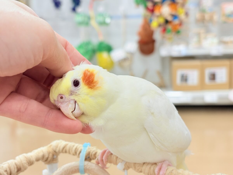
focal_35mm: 52
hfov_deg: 36.8
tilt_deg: -11.7
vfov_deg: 28.0
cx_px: 116
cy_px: 88
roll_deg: +3.6
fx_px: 350
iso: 50
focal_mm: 5.96
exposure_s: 1/50
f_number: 1.6
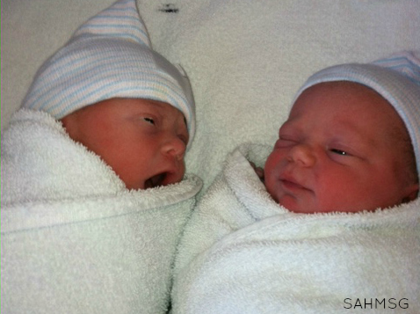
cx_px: 210
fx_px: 424
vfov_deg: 40.6
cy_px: 157
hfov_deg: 52.7
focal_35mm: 35
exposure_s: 1/63
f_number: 2.8
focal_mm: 3.85
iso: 80
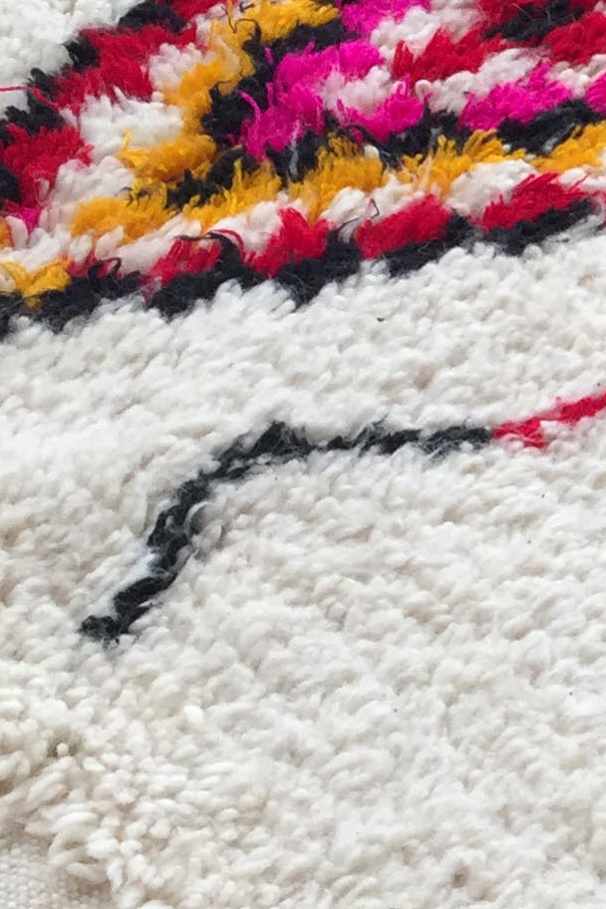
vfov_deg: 18.6
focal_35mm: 108
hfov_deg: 11.6
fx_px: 2727
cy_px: 805
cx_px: 1155
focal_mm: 4.15
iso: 50
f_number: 2.2
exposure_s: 1/120
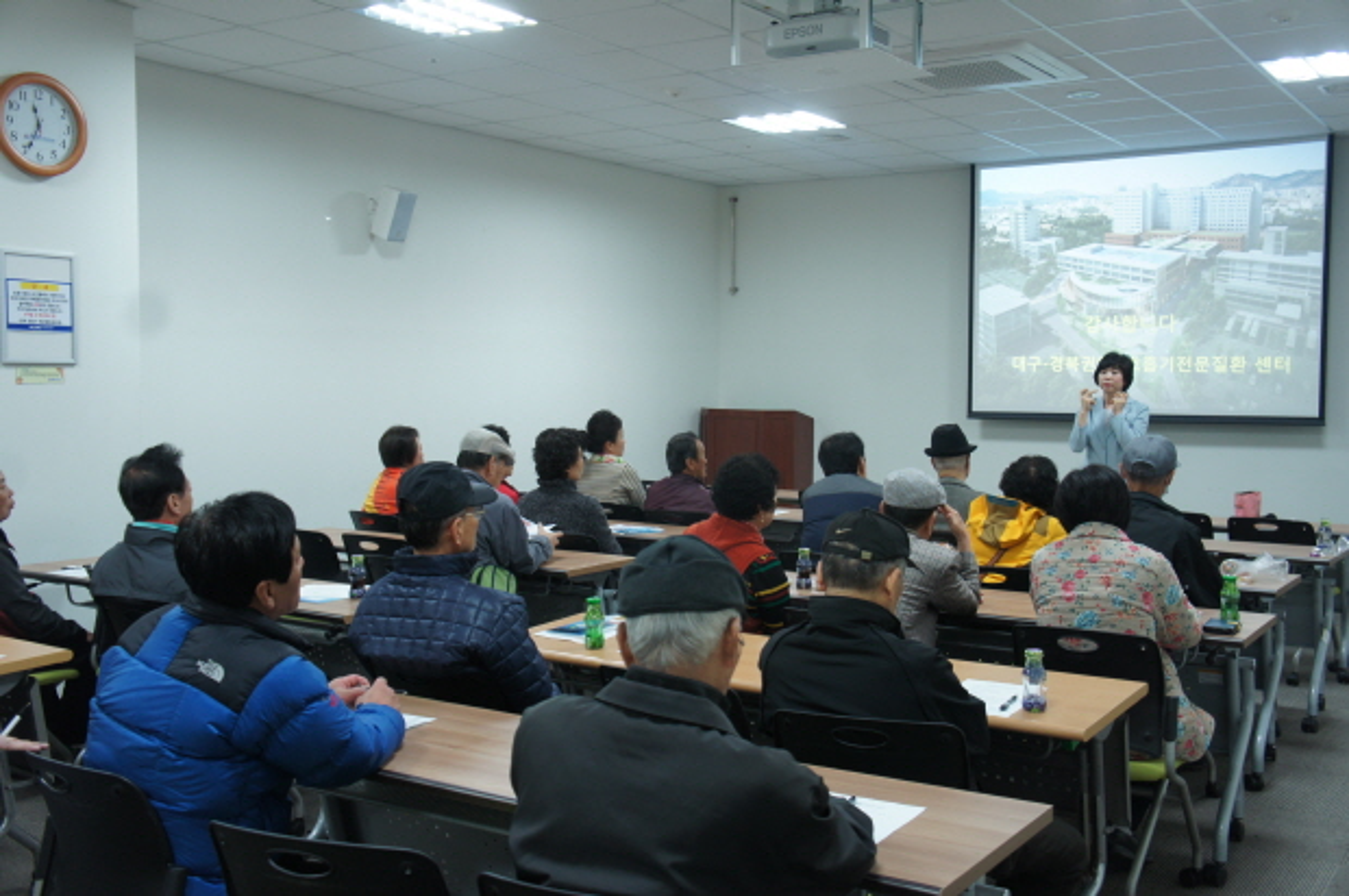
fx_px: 1404
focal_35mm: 38
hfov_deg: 51.3
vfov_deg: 35.4
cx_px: 674
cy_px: 448
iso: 400
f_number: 4.5
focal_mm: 25
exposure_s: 1/50
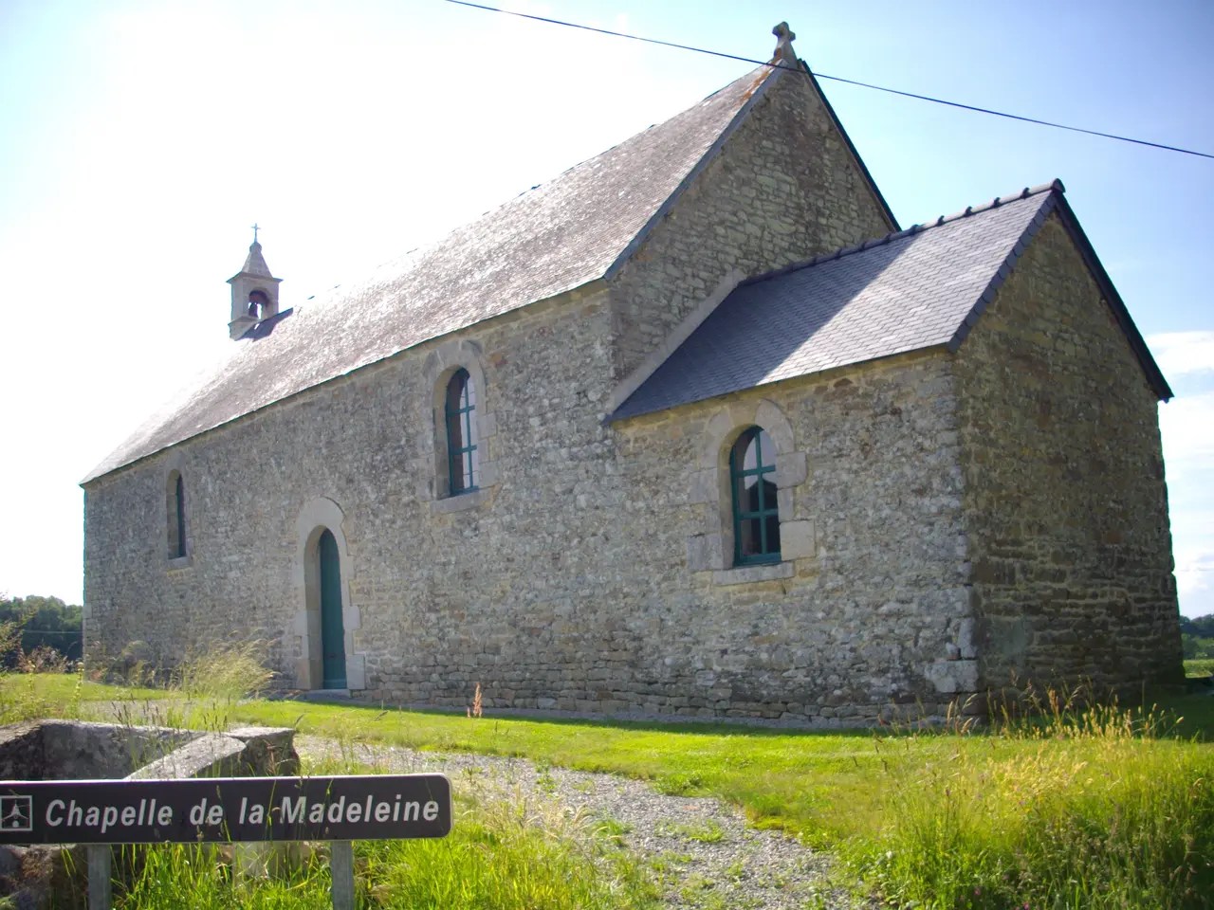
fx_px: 1298
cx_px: 607
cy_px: 455
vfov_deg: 38.7
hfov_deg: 50.1
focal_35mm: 37
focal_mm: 6.2
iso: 100
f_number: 5.6
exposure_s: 1/200
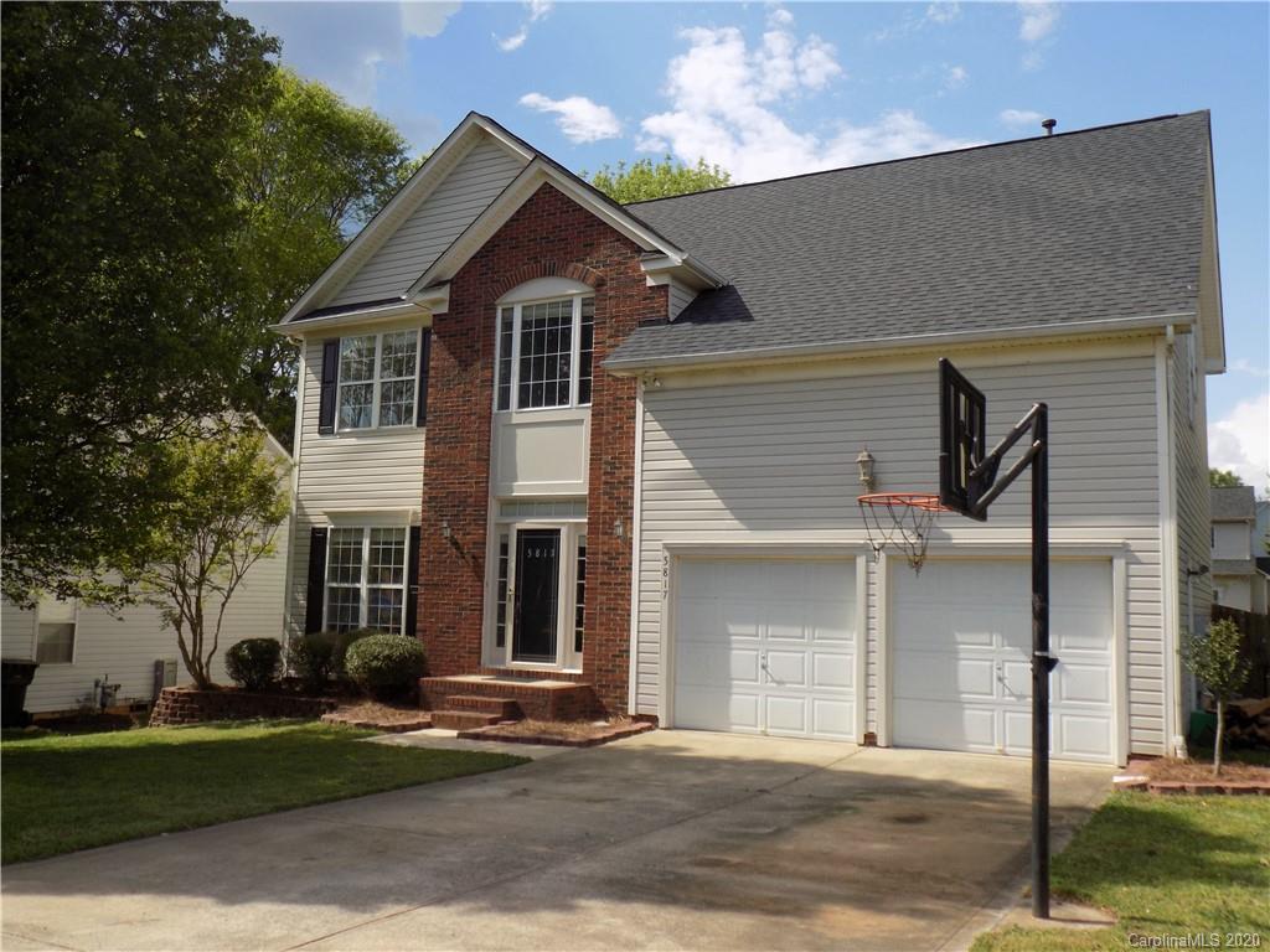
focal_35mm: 30
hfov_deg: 60.0
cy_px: 476
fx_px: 1101
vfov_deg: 46.8
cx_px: 635
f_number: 3.3
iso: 80
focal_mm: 5.3
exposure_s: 1/800
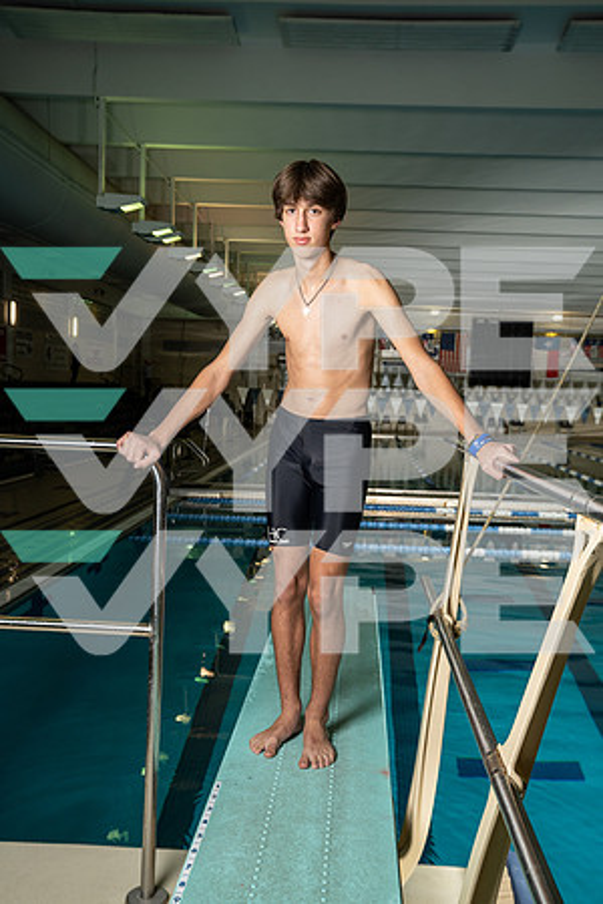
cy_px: 452
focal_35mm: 36
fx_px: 904
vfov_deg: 53.1
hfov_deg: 36.9
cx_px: 302
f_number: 5.6
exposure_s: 1/250
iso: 640
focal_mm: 36
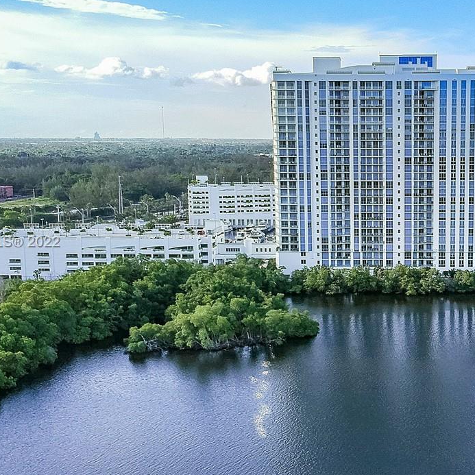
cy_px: 243
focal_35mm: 51
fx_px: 792
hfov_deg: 32.4
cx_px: 389
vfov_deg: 33.4
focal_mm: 4.49
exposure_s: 1/800
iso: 100
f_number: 2.6
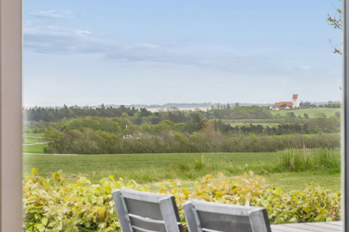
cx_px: 211
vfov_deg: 9.6
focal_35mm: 143
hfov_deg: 14.3
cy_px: 116
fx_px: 1386
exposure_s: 1/250
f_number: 8
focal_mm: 70
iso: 200
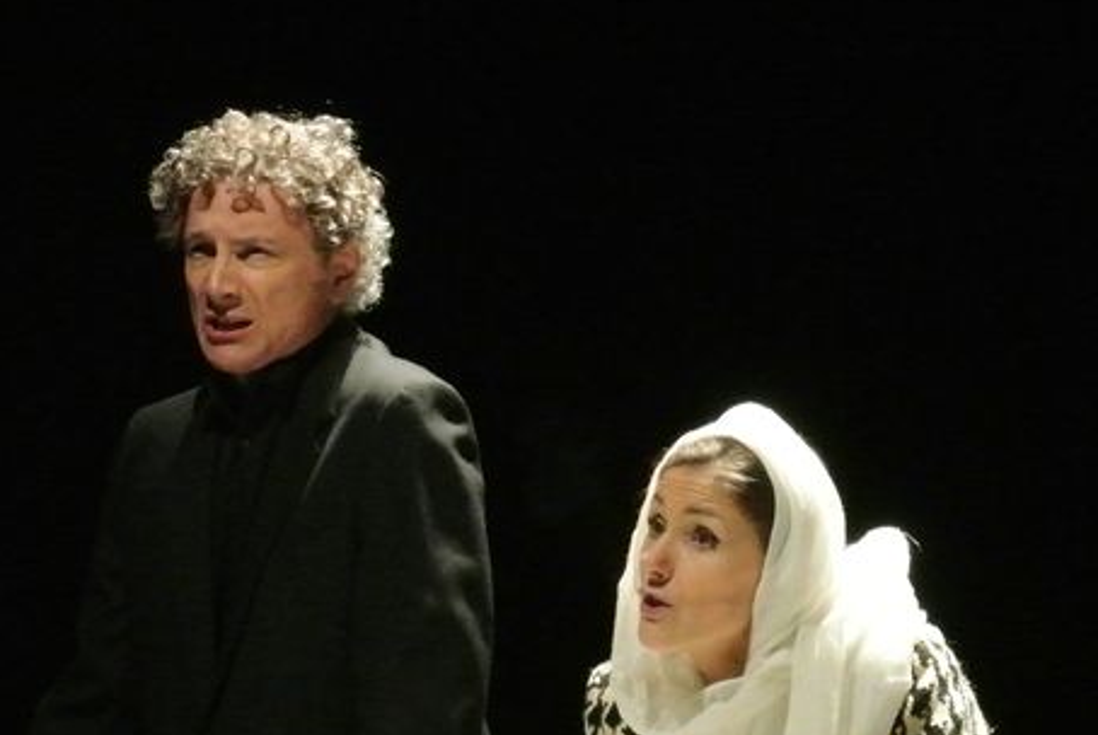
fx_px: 7696
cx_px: 733
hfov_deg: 8.2
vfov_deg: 5.5
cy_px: 514
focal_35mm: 252
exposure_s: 1/125
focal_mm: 53.1
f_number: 10
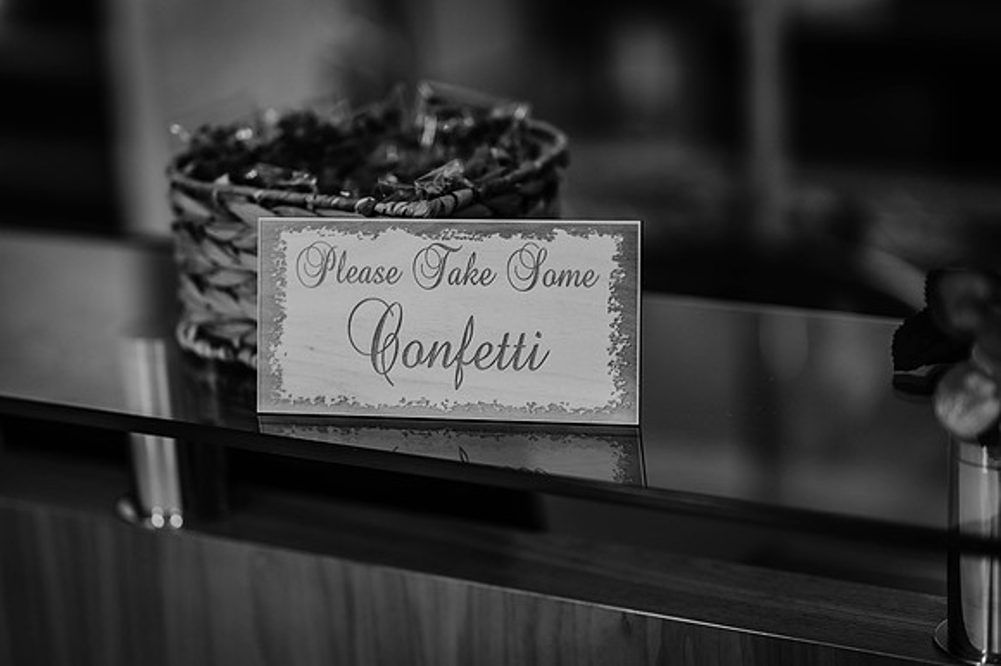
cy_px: 333
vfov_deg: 16.1
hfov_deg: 23.9
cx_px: 500
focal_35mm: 85
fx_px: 2362
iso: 640
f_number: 1.8
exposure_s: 1/160
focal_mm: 85
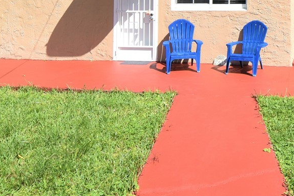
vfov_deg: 26.9
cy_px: -40
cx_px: 294
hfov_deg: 39.3
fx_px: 359
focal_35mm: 44
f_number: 9
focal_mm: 10
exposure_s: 1/320
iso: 200
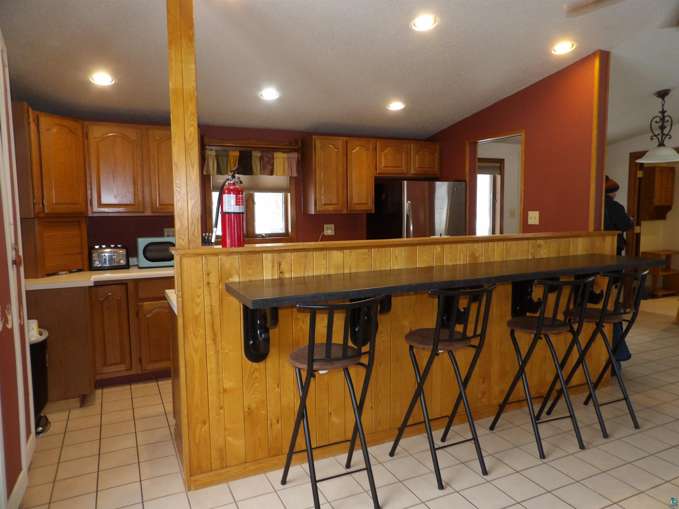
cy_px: 254
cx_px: 340
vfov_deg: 56.8
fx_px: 471
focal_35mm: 24
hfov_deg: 71.6
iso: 200
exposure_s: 1/33
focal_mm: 4.3
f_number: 2.8
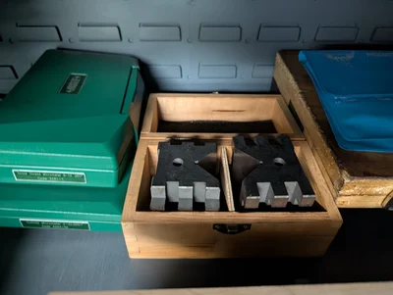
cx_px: 196
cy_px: 148
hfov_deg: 71.5
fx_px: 273
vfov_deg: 56.9
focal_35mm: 24
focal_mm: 6.9
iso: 1269
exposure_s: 1/50
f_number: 1.68
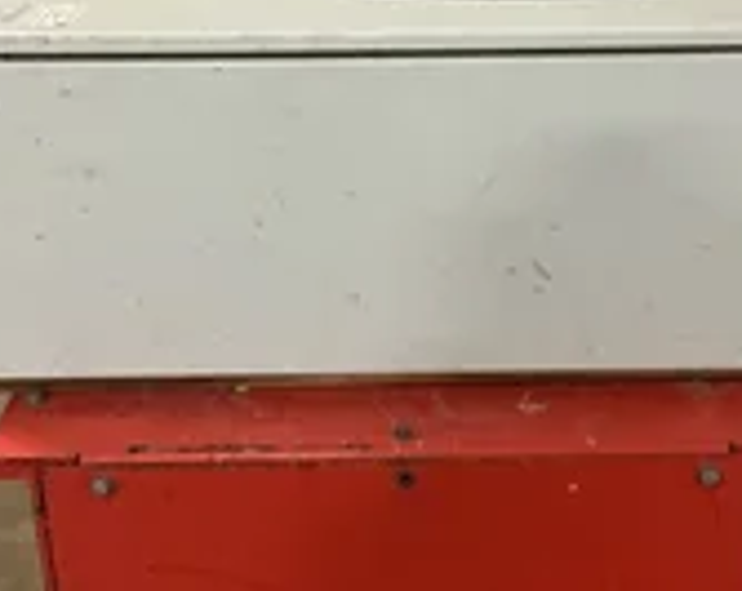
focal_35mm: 68
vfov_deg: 22.4
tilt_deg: -25.2
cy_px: 284
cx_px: 444
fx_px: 1491
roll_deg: +1.2
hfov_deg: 27.9
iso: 320
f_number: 1.8
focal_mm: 3
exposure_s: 1/40
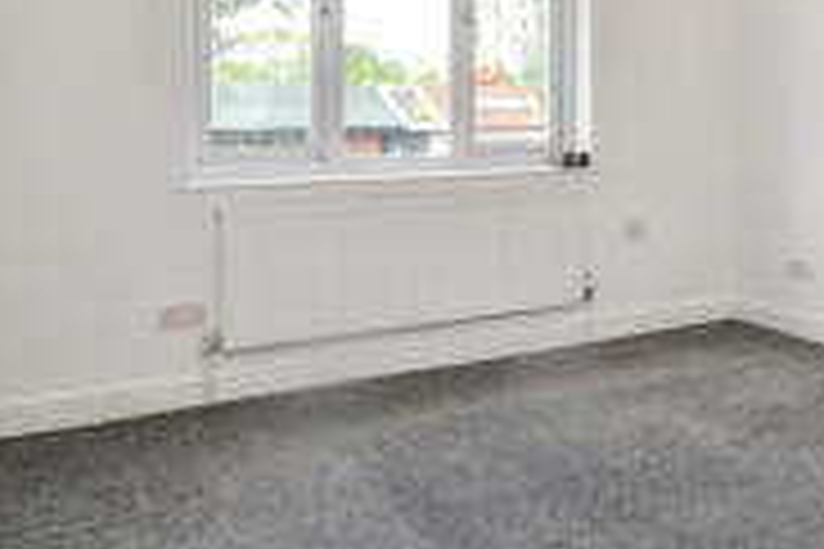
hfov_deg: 45.2
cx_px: 734
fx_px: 893
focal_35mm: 39
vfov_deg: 33.3
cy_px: 115
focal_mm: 10
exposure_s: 1/125
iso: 220
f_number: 5.6
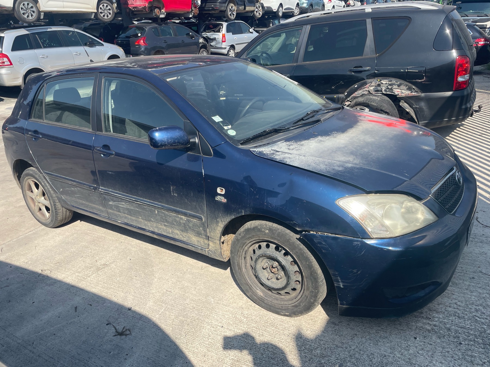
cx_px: 245
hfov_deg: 67.3
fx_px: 368
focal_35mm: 26
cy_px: 184
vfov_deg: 53.1
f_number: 1.6
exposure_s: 1/2506
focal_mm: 4.2
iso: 32
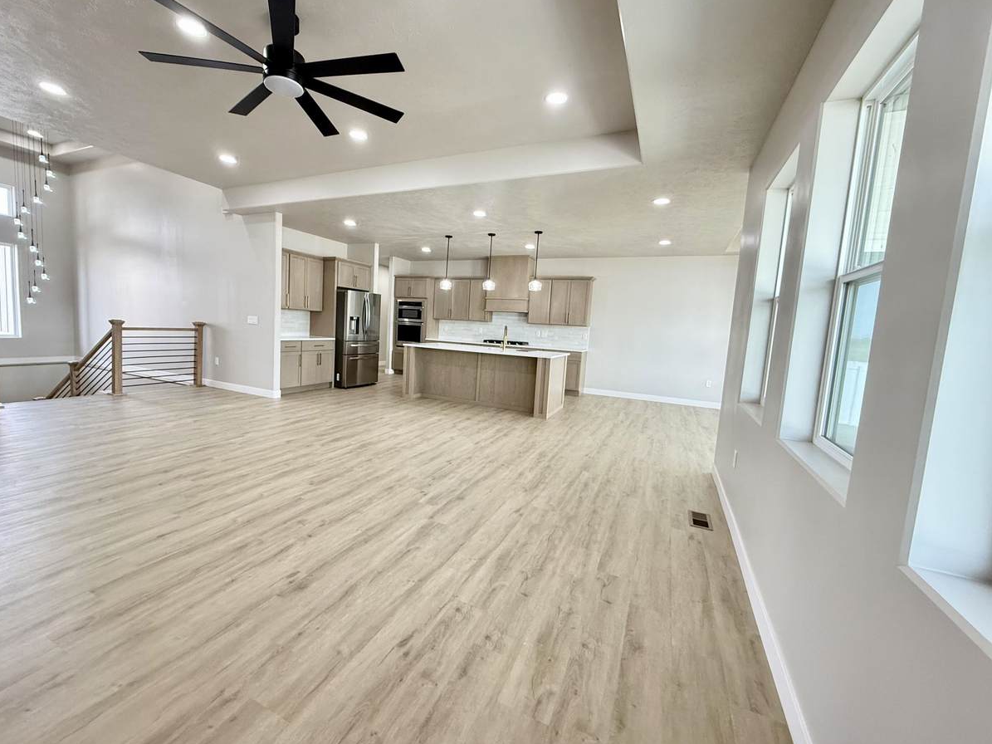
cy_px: 368
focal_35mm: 15
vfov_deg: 81.7
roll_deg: -3.3
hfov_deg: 98.0
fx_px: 430
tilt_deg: -5.7
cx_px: 462
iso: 400
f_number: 2.2
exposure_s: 1/120
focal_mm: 2.22
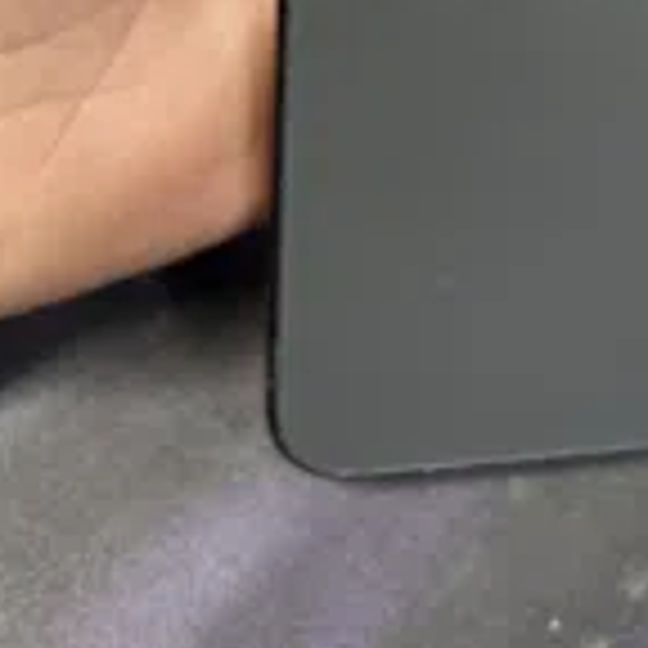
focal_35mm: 64
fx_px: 1355
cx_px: 644
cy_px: -166
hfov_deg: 25.6
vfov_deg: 24.0
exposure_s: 1/60
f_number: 1.5
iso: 200
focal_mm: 5.7
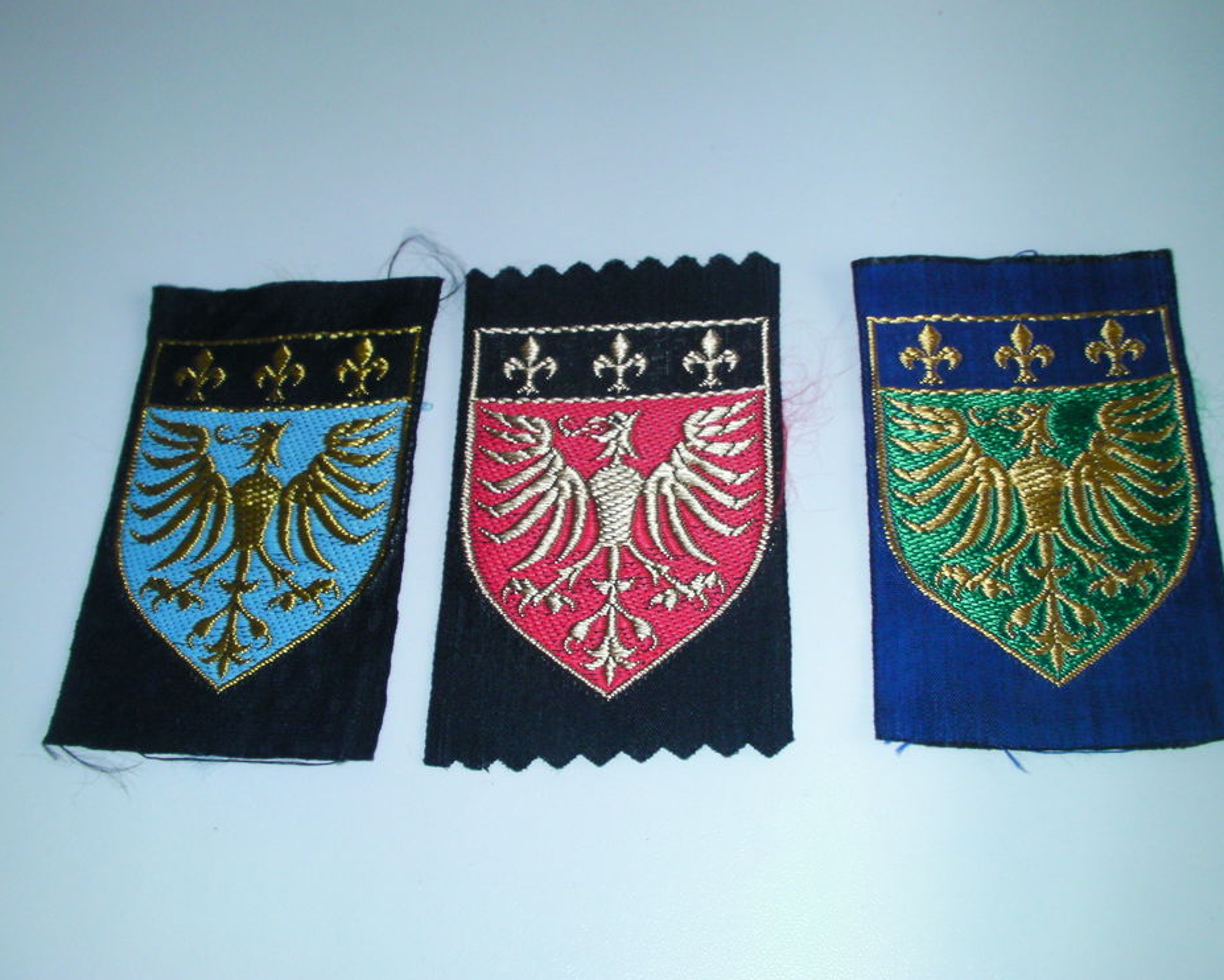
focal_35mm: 40
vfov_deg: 37.3
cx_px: 611
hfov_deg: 45.8
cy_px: 490
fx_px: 1449
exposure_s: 1/30
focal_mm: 6.3
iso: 139
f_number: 5.6
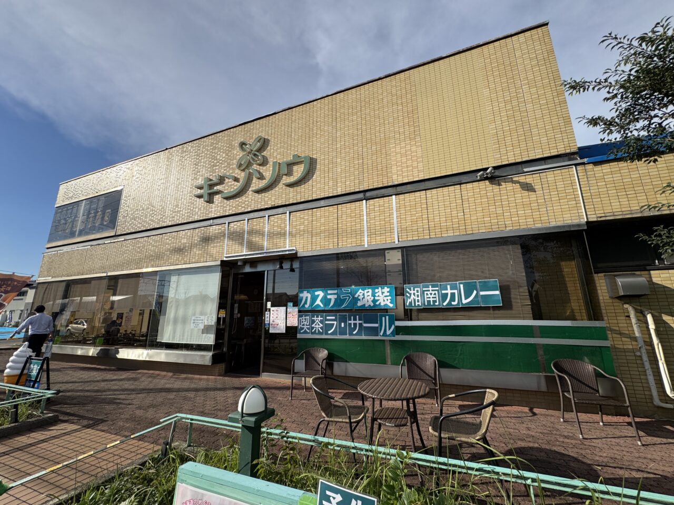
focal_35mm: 14
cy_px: 252
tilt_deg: +15.4
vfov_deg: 85.7
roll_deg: +0.0
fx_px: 273
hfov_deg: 102.1
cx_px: 337
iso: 50
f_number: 2.2
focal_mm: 2.22
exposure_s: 1/2494
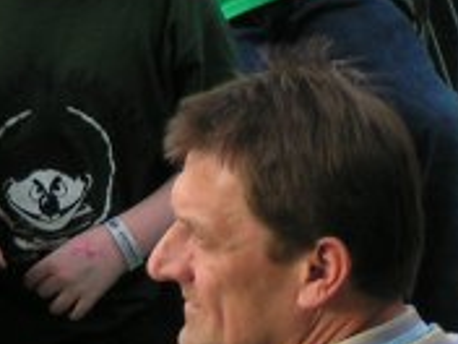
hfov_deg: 5.0
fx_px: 5160
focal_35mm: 390
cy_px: -169
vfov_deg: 3.8
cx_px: -398
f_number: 4
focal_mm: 13.2
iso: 50
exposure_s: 1/100
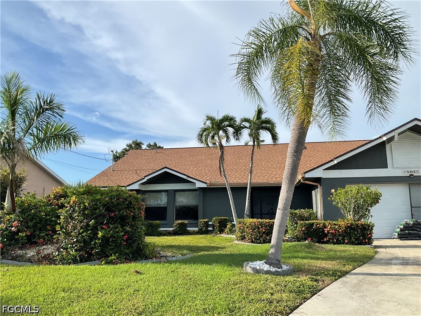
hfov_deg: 61.7
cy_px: 158
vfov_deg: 48.2
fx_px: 353
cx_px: 210
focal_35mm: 29
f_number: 1.8
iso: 25
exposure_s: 1/2801
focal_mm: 3
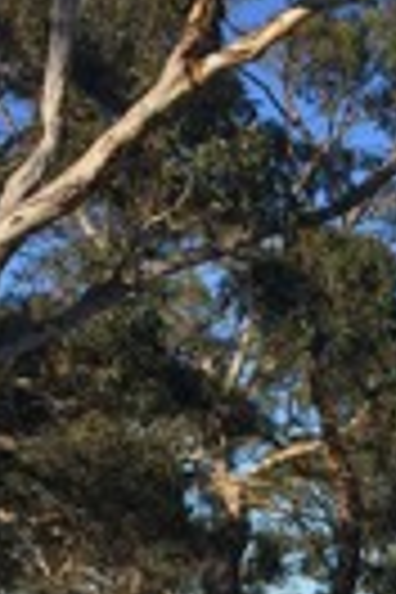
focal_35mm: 119
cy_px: 680
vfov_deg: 16.6
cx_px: 392
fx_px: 1963
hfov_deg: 11.4
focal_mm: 4.15
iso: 32
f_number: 2.2
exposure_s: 1/1582
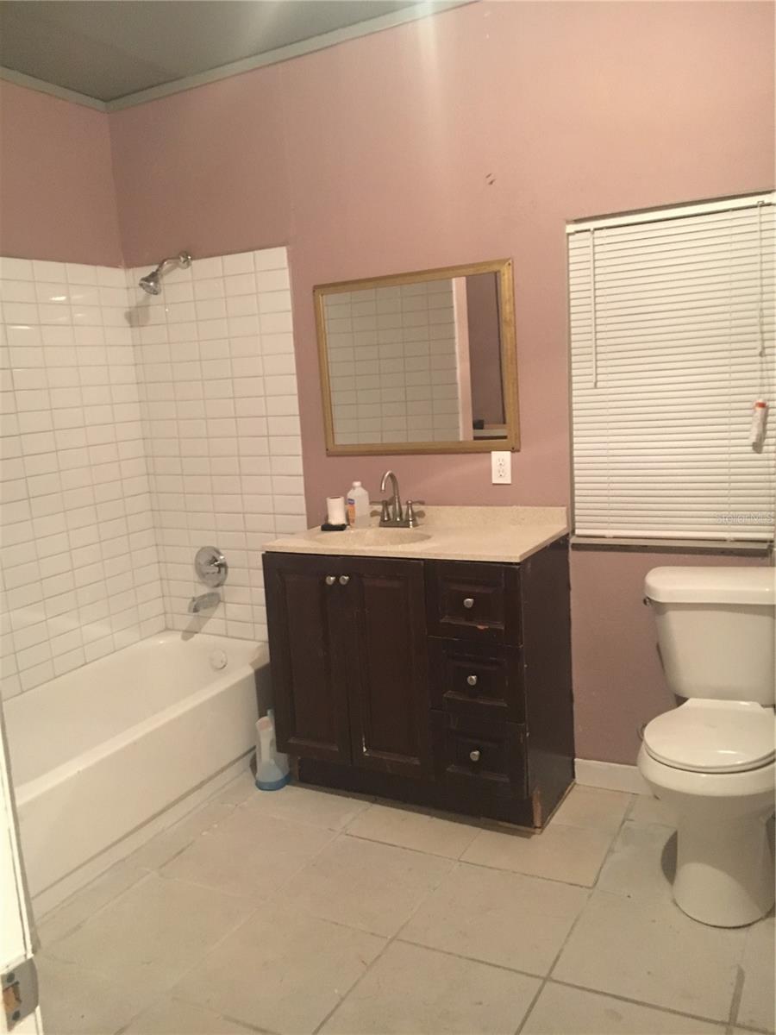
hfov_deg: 48.2
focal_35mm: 29
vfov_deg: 61.7
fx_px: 867
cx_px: 388
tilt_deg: -7.8
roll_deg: +2.3
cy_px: 518
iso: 500
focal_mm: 4.15
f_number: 2.2
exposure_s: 1/15
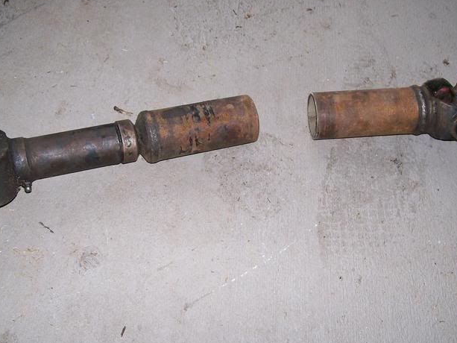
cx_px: 217
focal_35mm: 47
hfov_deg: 40.4
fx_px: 621
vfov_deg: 30.9
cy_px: 159
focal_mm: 6
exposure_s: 1/64
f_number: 2.7
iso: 80
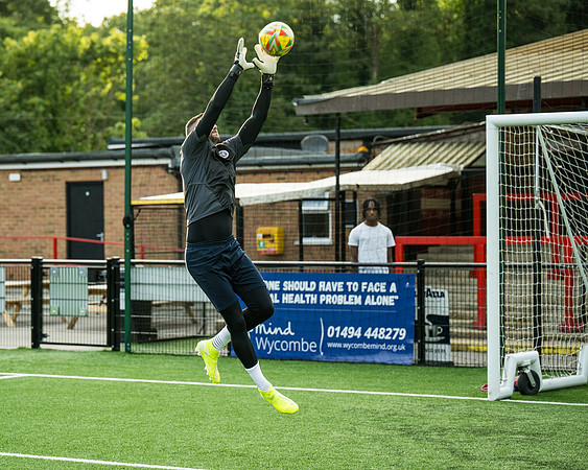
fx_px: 1977
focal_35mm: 114
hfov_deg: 16.9
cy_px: 240
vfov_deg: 13.6
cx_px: 189
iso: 400
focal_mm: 86
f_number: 2.8
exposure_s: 1/1000
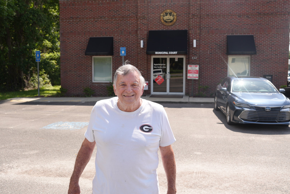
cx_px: 145
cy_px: 97
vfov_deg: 37.2
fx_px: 288
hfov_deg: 53.5
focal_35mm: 36
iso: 100
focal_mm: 23.8
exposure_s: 1/500
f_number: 4.5
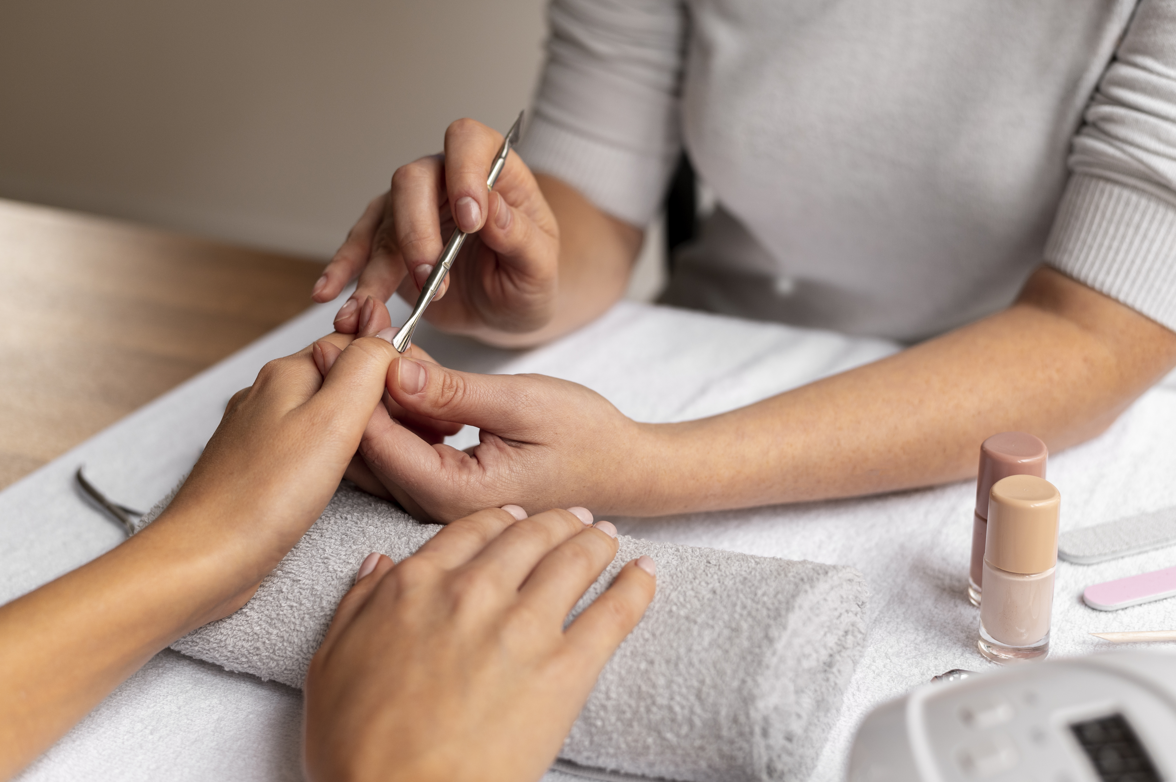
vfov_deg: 27.0
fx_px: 1632
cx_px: 588
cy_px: 391
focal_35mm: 50
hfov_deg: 39.6
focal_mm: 50
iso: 800
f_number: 3.5
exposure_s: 1/160
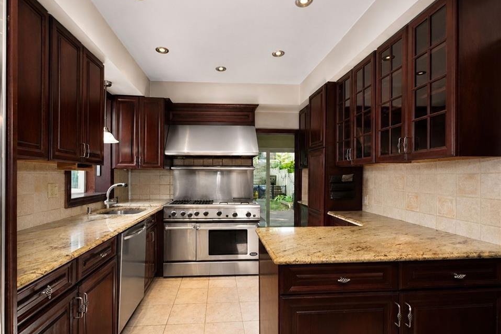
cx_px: 234
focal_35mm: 16
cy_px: 165
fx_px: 223
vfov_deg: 73.7
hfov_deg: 96.6
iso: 2000
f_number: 7.1
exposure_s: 1/60
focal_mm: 10
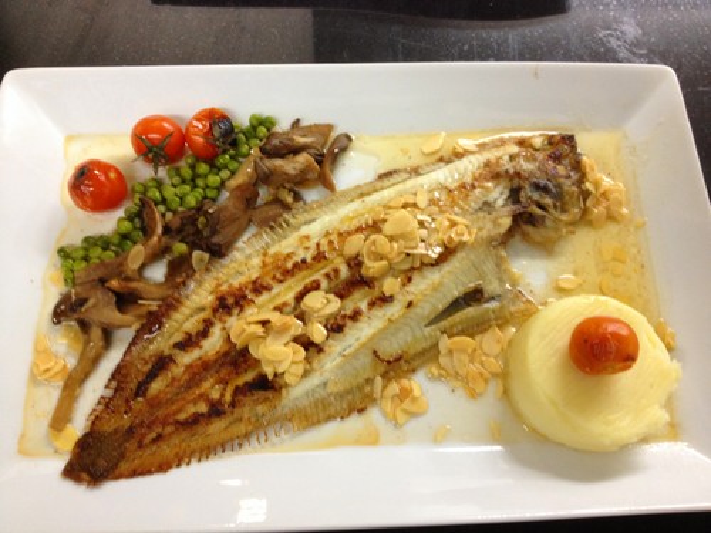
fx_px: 719
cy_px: 266
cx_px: 356
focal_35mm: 35
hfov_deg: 52.6
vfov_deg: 40.7
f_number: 2.4
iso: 100
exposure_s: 1/20
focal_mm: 4.28
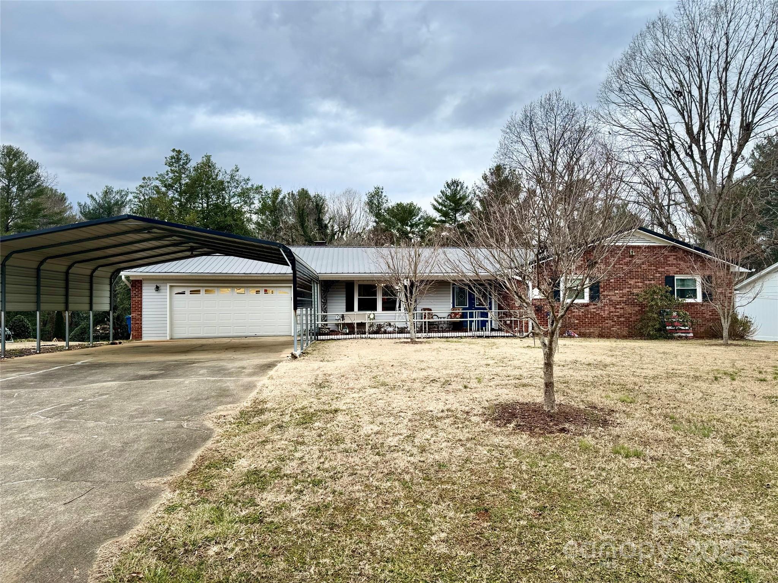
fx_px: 539
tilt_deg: +1.7
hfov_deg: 71.6
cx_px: 389
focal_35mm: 24
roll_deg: +0.0
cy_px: 292
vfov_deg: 56.8
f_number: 1.78
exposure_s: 1/121
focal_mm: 6.76
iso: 64
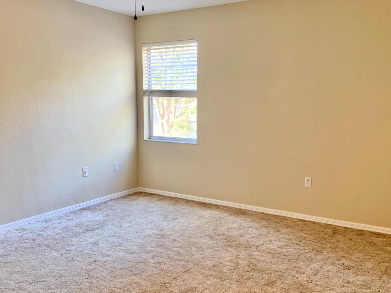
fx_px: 373
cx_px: 198
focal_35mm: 33
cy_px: 161
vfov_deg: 42.9
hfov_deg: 55.4
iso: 320
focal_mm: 4.25
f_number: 1.8
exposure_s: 1/60
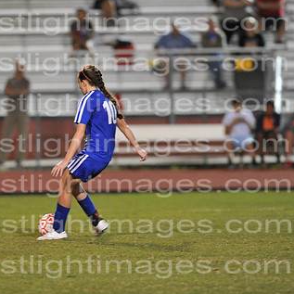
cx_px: 82
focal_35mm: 466
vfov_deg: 3.8
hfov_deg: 3.8
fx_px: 4478
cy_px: 125
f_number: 3.2
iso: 5000
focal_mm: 300
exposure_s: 1/400
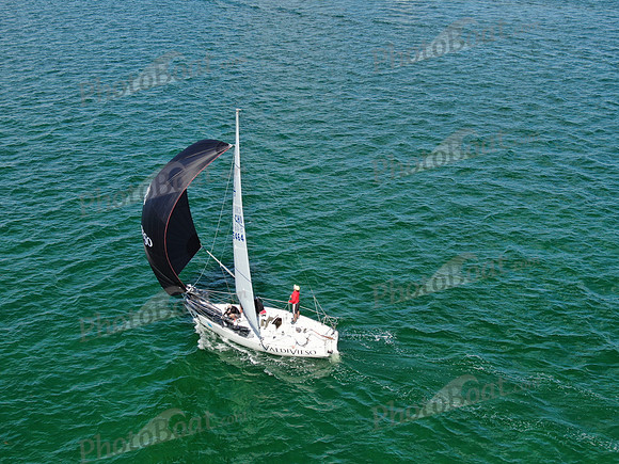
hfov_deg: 39.7
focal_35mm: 48
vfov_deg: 30.3
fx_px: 858
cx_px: 310
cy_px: 232
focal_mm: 8.6
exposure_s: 1/640
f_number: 3.8
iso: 100
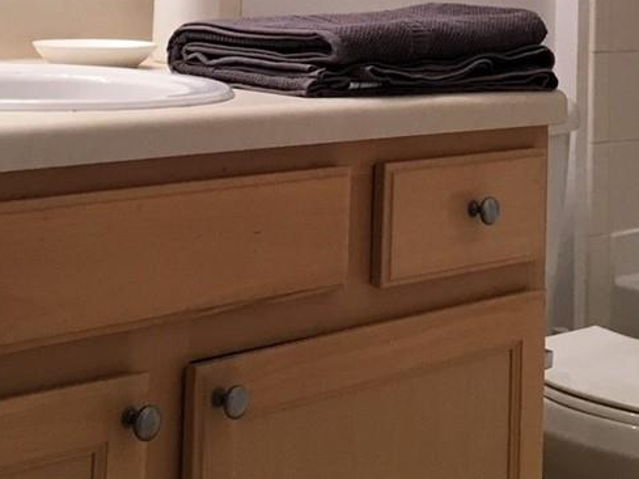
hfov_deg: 20.6
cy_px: -187
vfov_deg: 14.7
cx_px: 254
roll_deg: -2.5
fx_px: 1754
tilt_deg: +4.4
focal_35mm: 95
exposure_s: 1/30
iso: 40
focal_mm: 4.15
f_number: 2.2
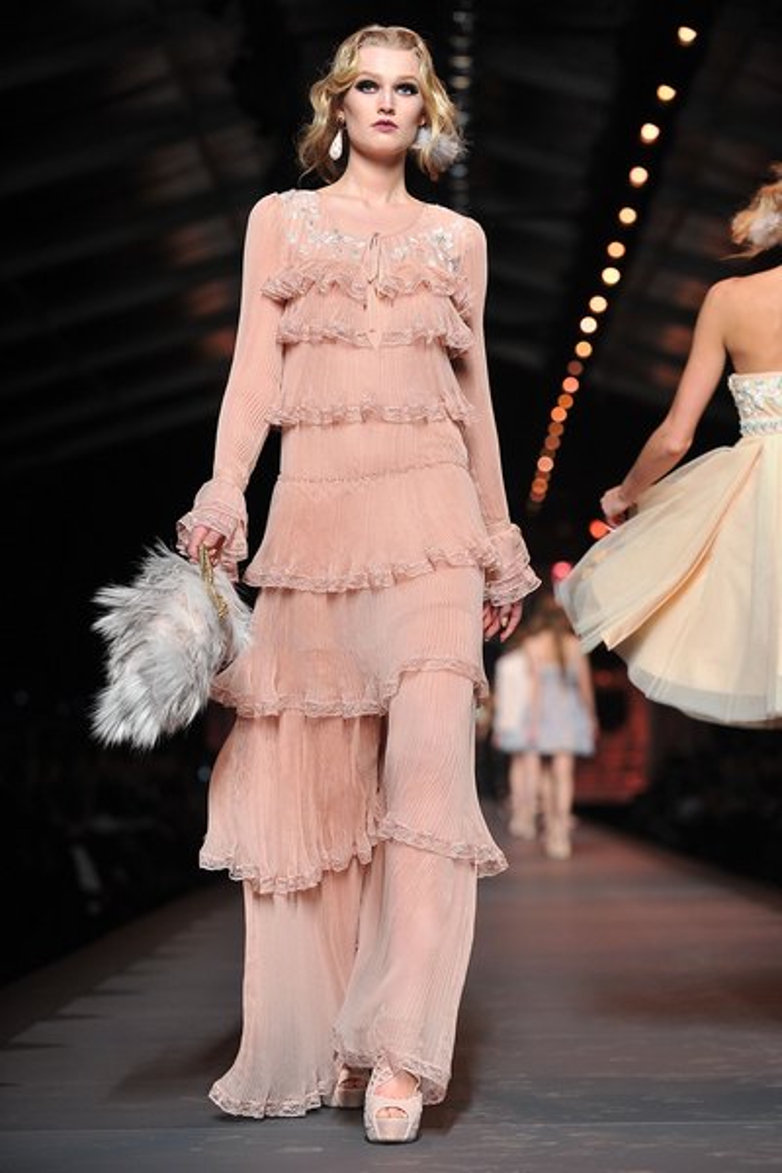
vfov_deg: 18.6
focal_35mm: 110
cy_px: 586
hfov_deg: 12.5
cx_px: 391
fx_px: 3584
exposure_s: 1/500
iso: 2000
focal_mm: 110
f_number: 3.5
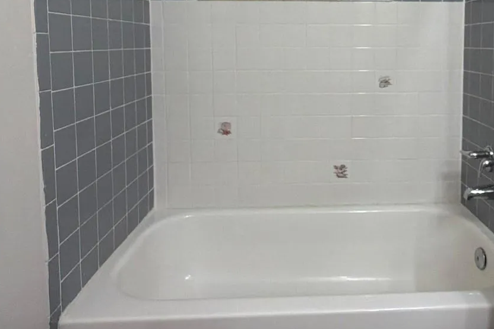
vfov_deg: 44.2
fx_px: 384
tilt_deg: -3.1
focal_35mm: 28
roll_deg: +0.9
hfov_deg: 64.3
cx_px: 317
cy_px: 65
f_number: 2.2
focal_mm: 2.22
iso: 250
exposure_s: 1/120
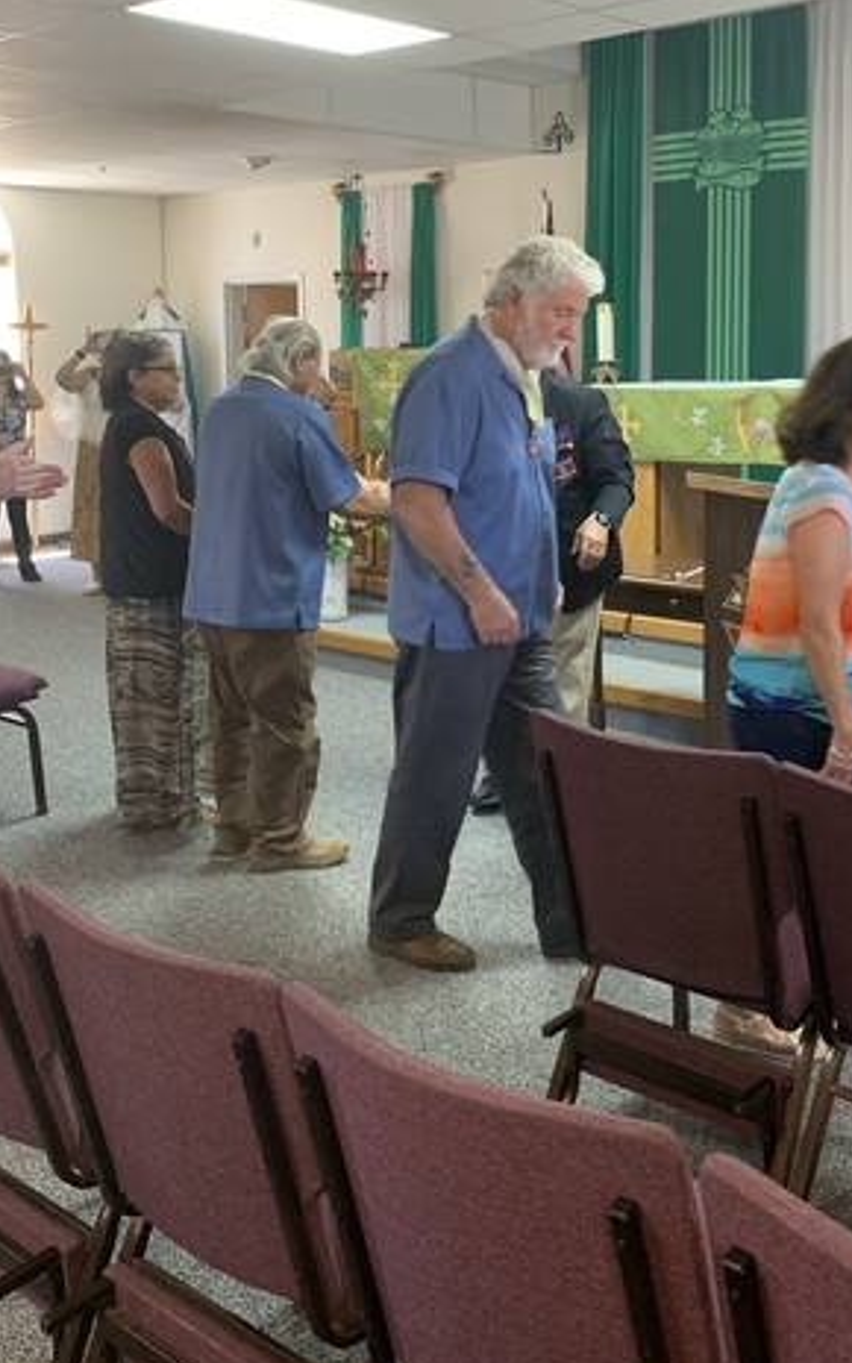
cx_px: 458
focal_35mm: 38
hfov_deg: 33.6
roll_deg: +0.3
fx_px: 1412
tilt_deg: -6.0
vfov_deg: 51.0
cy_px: 511
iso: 160
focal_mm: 4.25
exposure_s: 1/60
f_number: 1.8
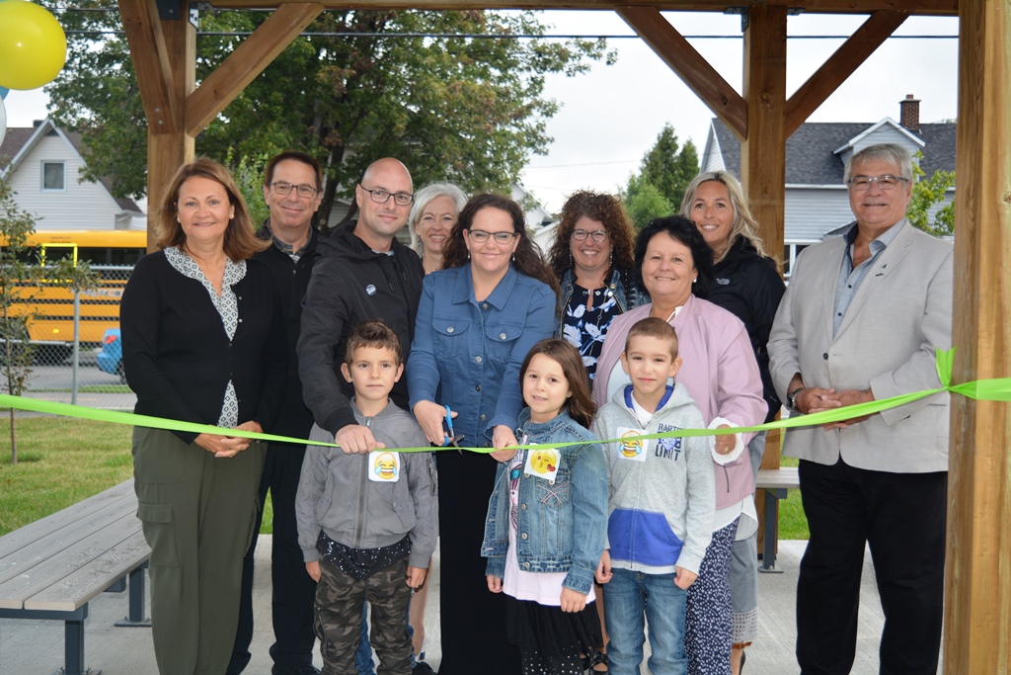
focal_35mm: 44
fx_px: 1222
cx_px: 506
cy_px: 338
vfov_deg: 30.9
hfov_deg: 45.0
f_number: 4.2
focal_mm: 29
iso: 125
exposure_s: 1/200
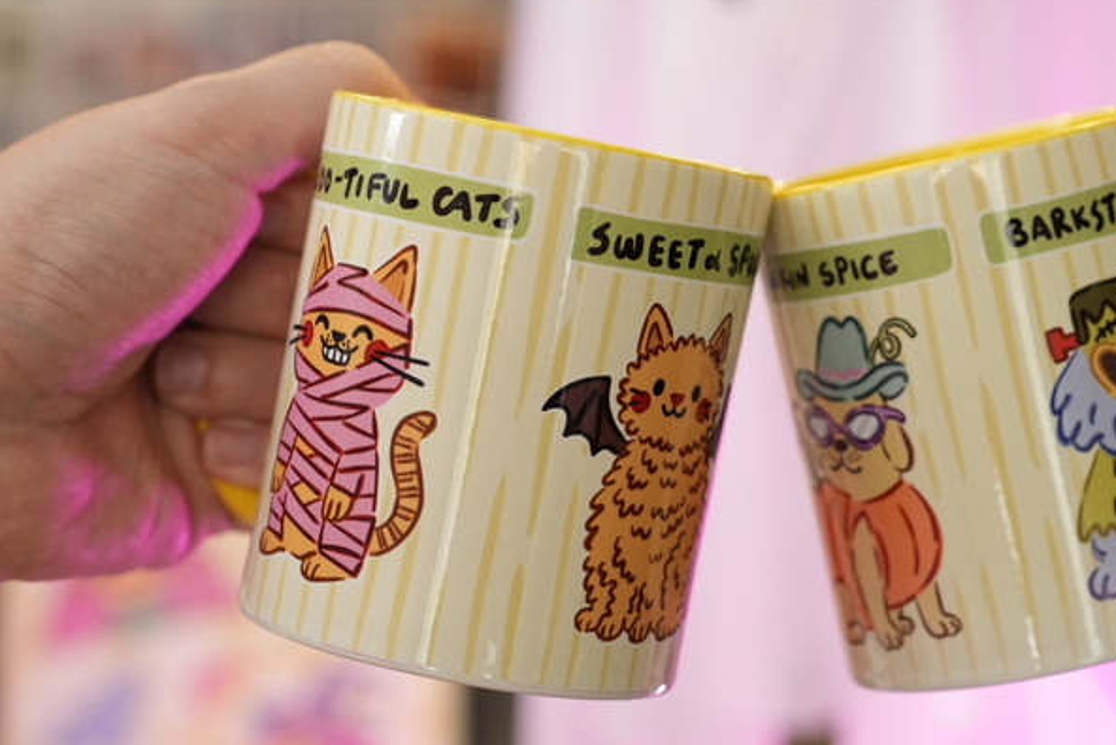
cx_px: 727
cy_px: 290
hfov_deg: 21.4
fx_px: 2946
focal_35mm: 95
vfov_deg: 14.4
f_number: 3.2
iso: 1600
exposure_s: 1/200
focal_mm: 50
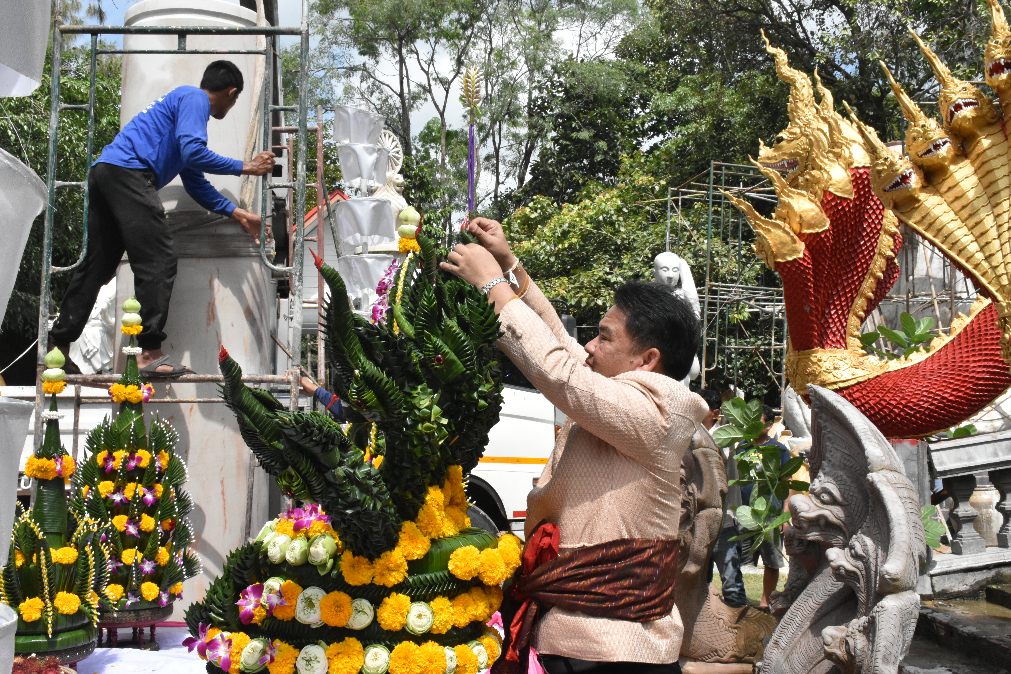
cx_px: 506
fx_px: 1011
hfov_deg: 53.1
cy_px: 337
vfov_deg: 36.9
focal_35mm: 36
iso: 2500
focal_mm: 24
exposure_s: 1/1250
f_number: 18
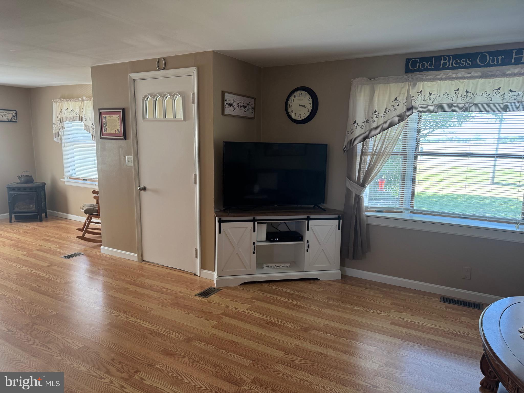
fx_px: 363
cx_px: 262
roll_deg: -1.2
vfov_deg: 56.8
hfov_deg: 71.6
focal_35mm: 24
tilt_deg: -10.2
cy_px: 196
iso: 200
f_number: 1.78
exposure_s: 1/120
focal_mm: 6.76
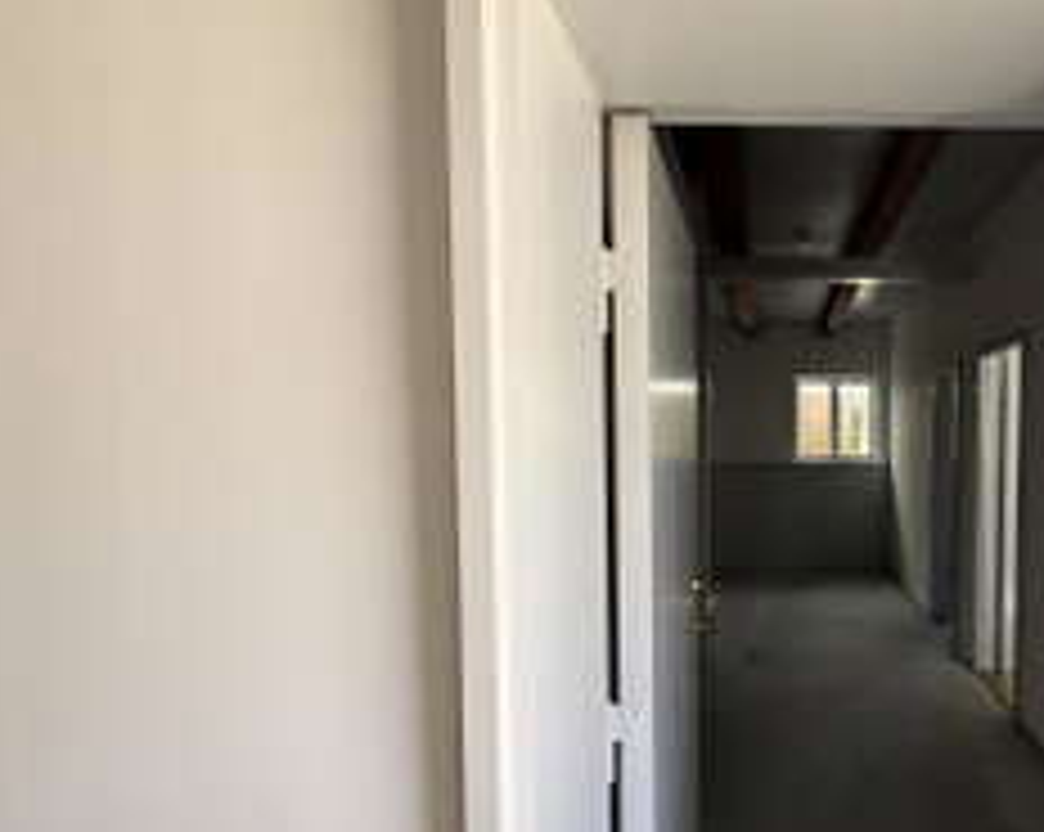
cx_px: 803
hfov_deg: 69.3
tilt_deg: -3.2
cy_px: 477
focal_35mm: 22
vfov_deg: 62.7
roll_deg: -0.3
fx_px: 679
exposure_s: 1/99
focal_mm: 2.22
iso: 64
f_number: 2.2
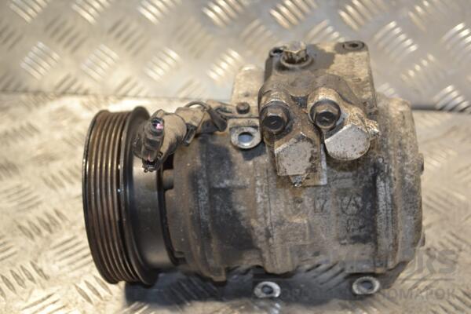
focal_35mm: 60
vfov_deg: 22.6
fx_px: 785
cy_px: 157
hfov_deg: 33.4
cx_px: 236
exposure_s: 1/60
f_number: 5.3
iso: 560
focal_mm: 40
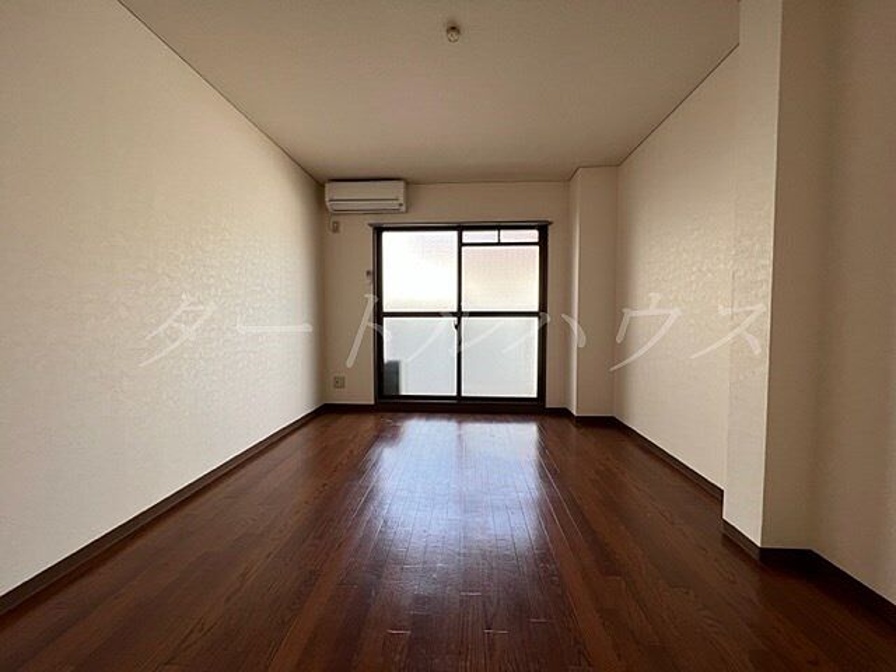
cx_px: 448
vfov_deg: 89.9
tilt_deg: -2.9
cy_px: 336
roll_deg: -0.1
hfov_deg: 106.2
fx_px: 336
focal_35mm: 13
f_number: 1.8
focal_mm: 1.57
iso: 32
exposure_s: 1/103
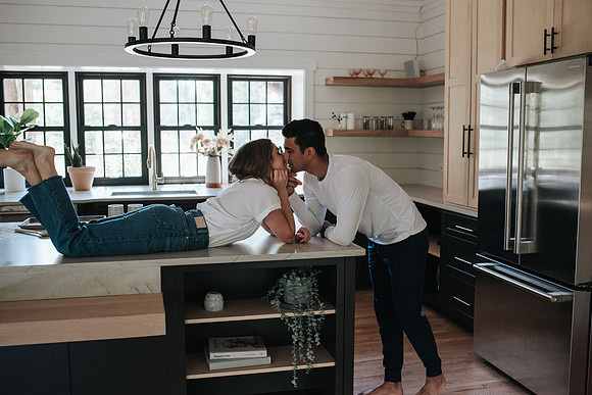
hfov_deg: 52.4
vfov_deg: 36.4
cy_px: 198
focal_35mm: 37
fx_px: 601
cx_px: 296
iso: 1000
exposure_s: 1/400
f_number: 3.2
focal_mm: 35
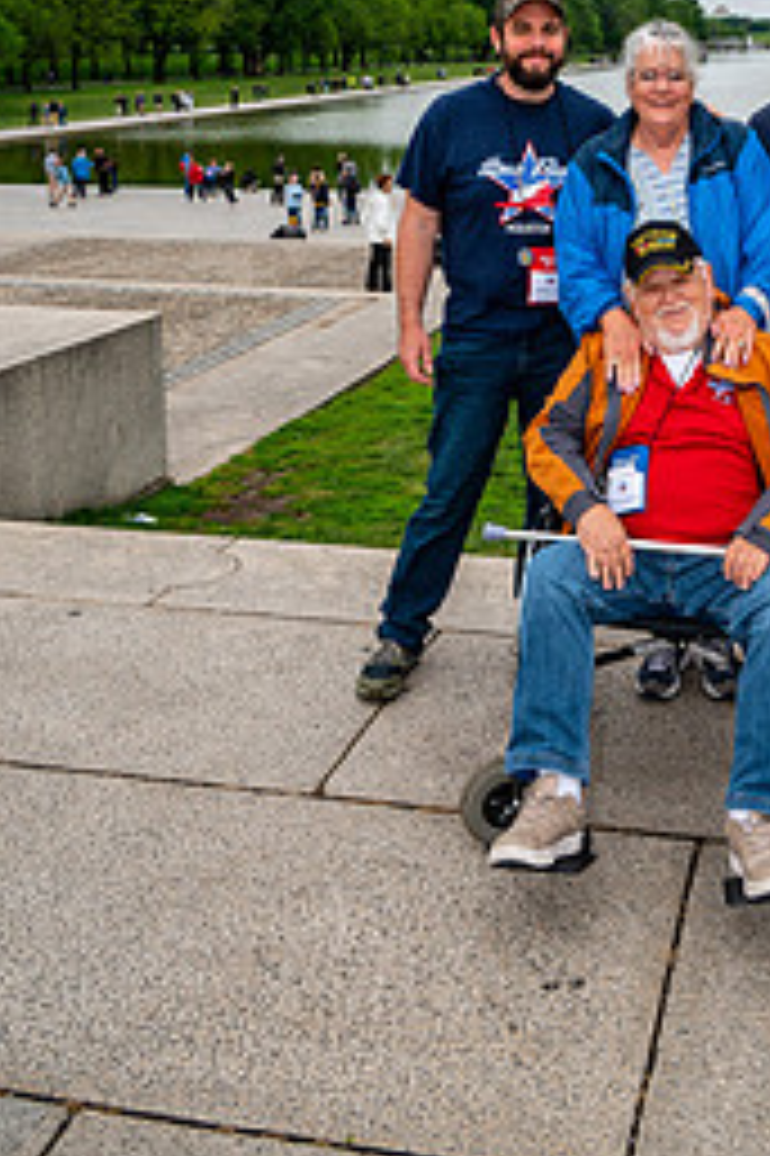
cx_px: 633
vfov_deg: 43.9
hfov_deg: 30.9
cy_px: 207
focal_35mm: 42
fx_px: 1349
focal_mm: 24
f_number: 8
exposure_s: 1/640
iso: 360
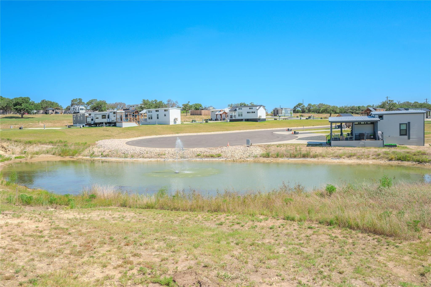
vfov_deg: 43.5
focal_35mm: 30
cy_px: 144
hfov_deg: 62.0
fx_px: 359
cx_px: 216
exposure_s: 1/1250
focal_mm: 30
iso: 125
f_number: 4
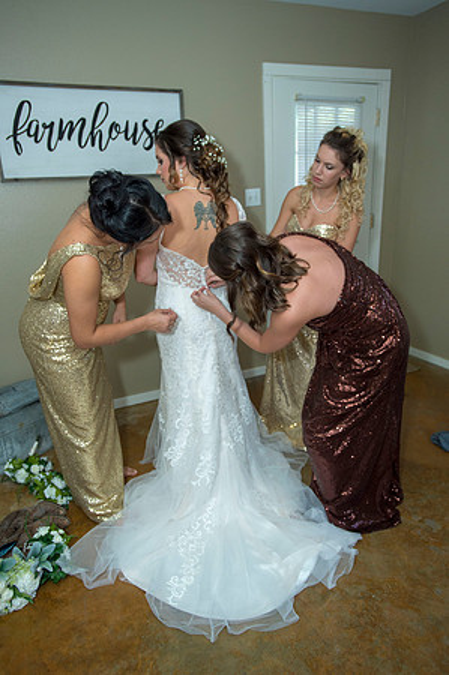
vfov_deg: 71.6
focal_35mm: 25
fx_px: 469
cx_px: 224
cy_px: 338
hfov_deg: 51.2
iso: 1250
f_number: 3.5
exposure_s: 1/200
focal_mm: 25
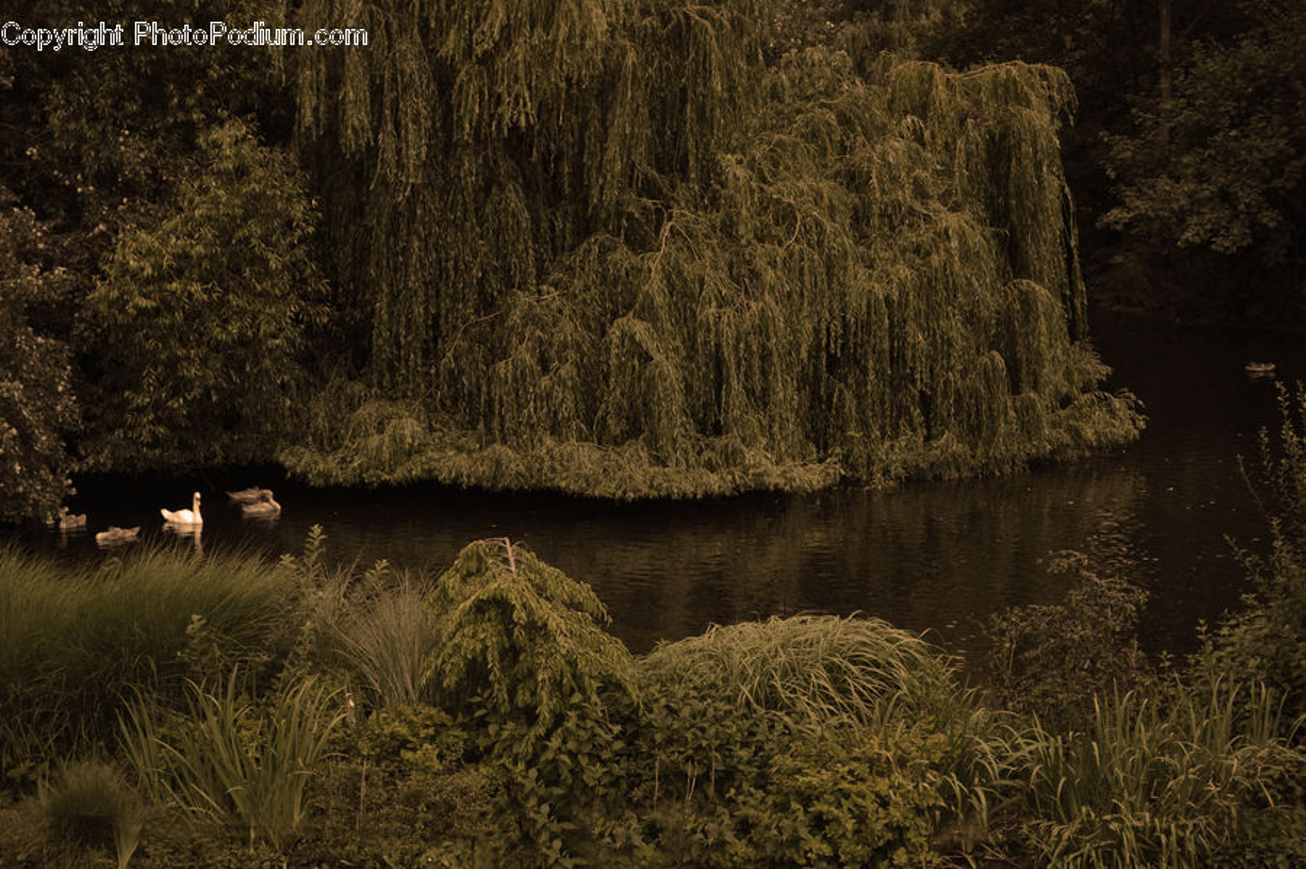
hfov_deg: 28.1
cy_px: 434
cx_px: 653
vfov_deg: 18.9
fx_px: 2610
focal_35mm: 72
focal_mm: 48
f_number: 5.6
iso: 100
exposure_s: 1/640
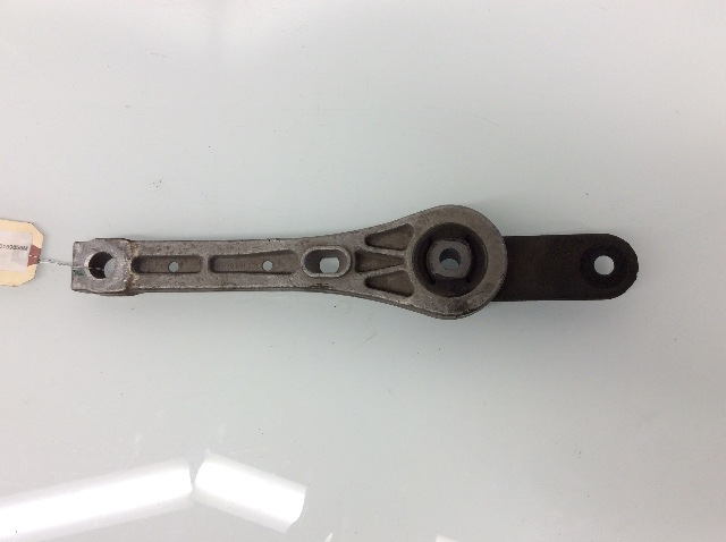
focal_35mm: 32
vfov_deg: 44.1
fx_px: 670
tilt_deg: -82.4
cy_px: 271
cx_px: 363
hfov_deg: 56.9
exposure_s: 1/60
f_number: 2.4
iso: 40
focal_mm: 3.3
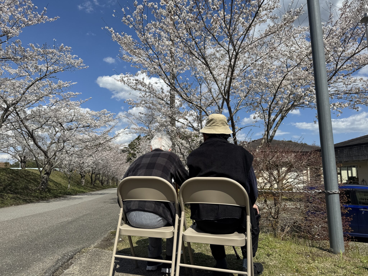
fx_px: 255
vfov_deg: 56.8
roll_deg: +0.6
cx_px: 184
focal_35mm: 24
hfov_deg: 71.6
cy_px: 138
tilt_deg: +8.7
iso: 80
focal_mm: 6.76
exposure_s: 1/6410
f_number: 1.78
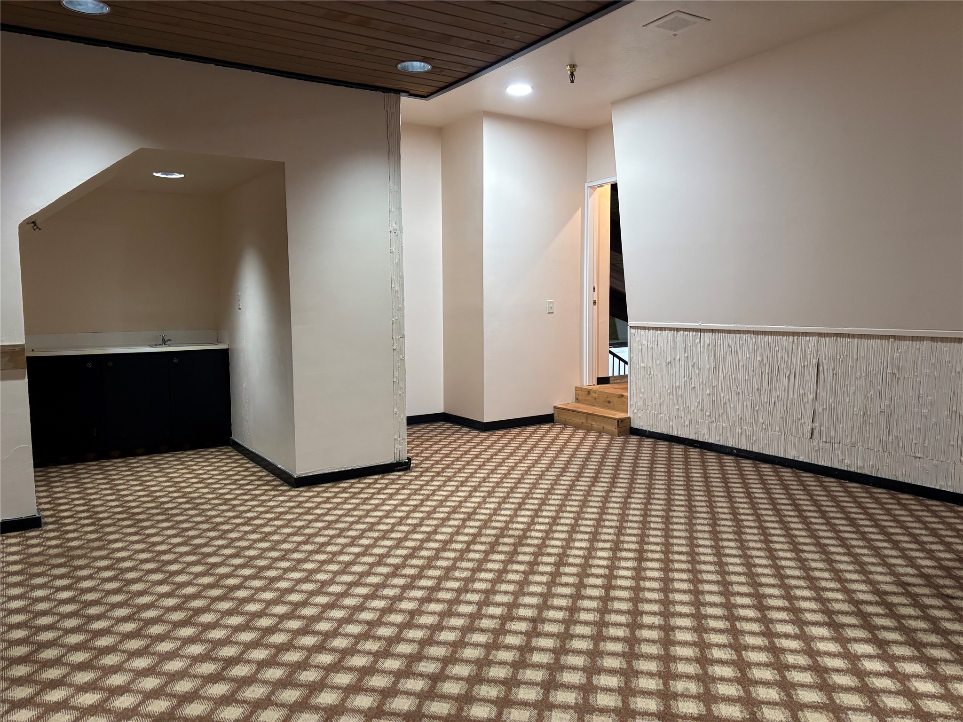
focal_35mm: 26
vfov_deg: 53.1
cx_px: 482
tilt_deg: -5.1
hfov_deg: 67.3
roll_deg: +0.3
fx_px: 723
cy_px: 361
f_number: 1.6
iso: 250
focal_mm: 5.96
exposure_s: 1/60
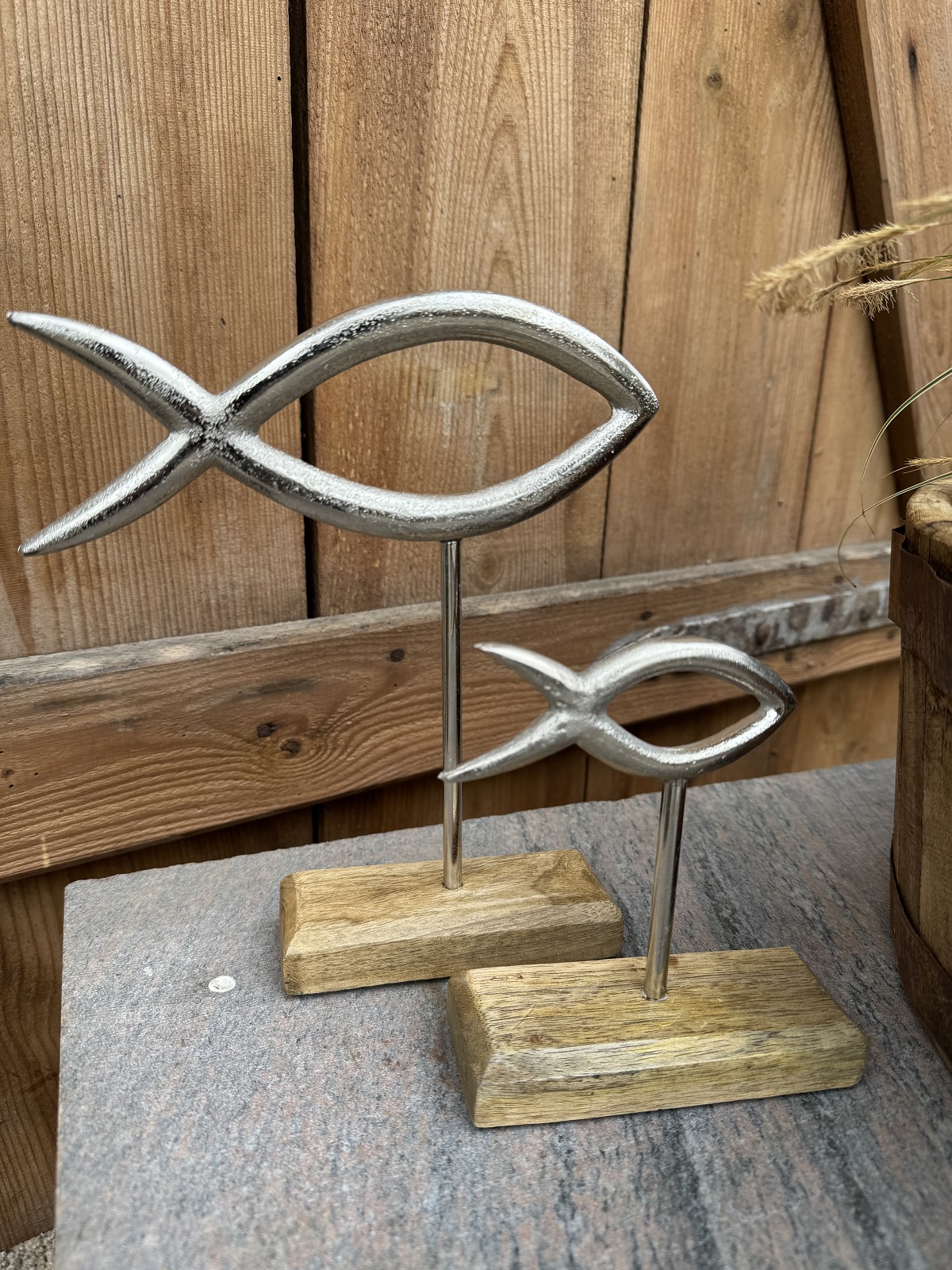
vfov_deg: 71.6
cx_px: 476
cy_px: 635
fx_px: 880
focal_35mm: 24
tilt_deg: -17.7
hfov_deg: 56.8
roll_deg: -2.4
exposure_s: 1/747
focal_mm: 6.76
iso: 80
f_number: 1.78
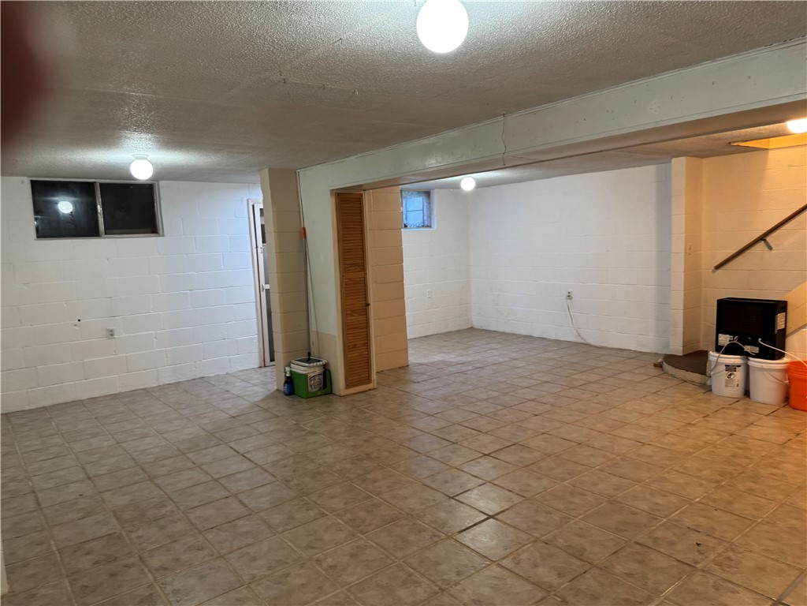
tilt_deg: -7.8
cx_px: 404
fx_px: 560
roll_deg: +1.8
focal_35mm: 24
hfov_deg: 71.6
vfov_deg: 56.8
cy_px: 303
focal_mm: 6.76
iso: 160
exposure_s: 1/60
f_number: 1.78
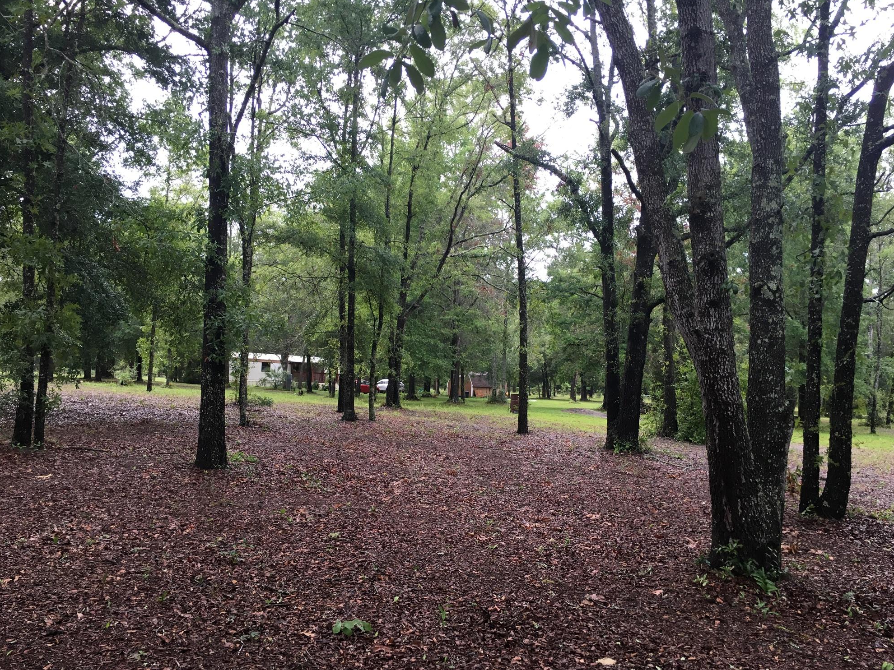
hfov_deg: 60.0
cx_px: 446
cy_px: 342
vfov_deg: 46.8
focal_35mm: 30
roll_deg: -2.8
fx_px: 775
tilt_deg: +3.9
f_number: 2.2
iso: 25
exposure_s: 1/40
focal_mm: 4.15
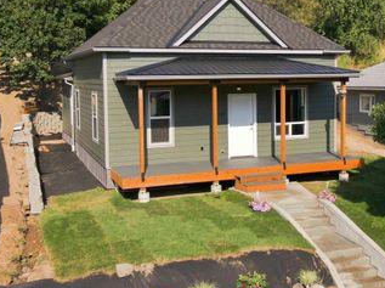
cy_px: 118
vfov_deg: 27.9
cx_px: 231
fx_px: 578
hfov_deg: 36.7
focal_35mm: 52
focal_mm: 5.6
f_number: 3.2
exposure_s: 1/640
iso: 100
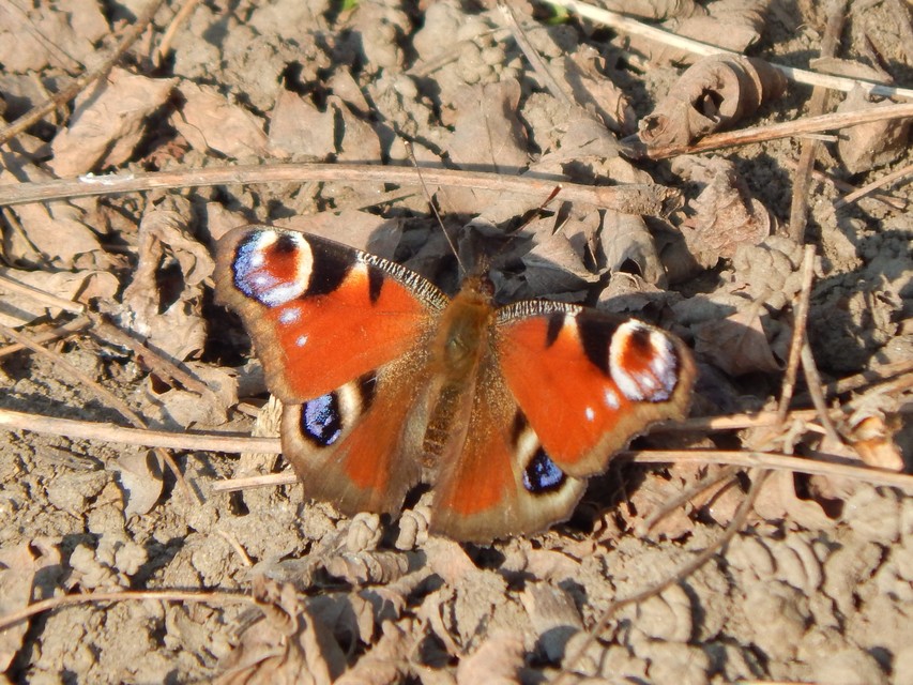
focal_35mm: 668
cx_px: 456
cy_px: 342
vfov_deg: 2.2
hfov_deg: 3.0
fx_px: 17621
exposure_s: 1/320
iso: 125
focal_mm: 120
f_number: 5.8
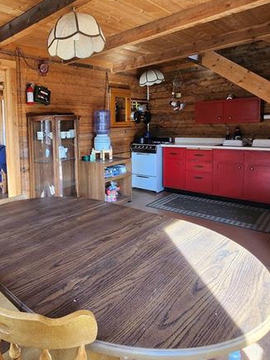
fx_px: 239
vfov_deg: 73.4
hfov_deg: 54.6
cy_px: 149
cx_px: 52
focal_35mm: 23
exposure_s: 1/60
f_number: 2.2
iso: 125
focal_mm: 1.74
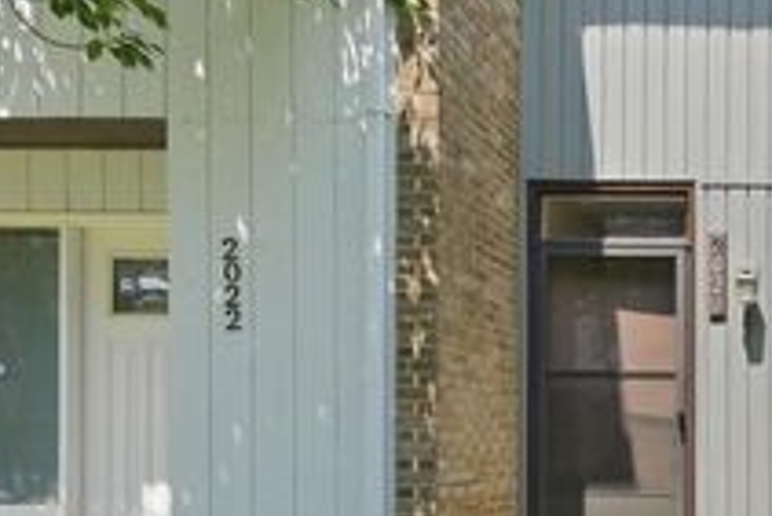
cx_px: 882
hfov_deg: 35.9
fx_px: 966
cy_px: 265
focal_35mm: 45
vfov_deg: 29.9
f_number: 8
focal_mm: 19
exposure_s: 1/640
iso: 400
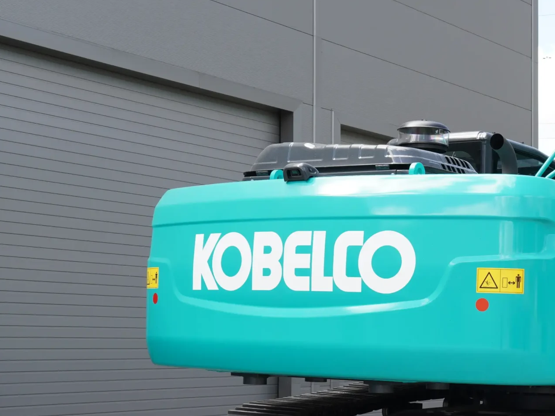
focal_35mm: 73
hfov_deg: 25.9
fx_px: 1170
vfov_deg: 20.0
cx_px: 496
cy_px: 303
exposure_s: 1/125
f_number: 3.5
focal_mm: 25
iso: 100
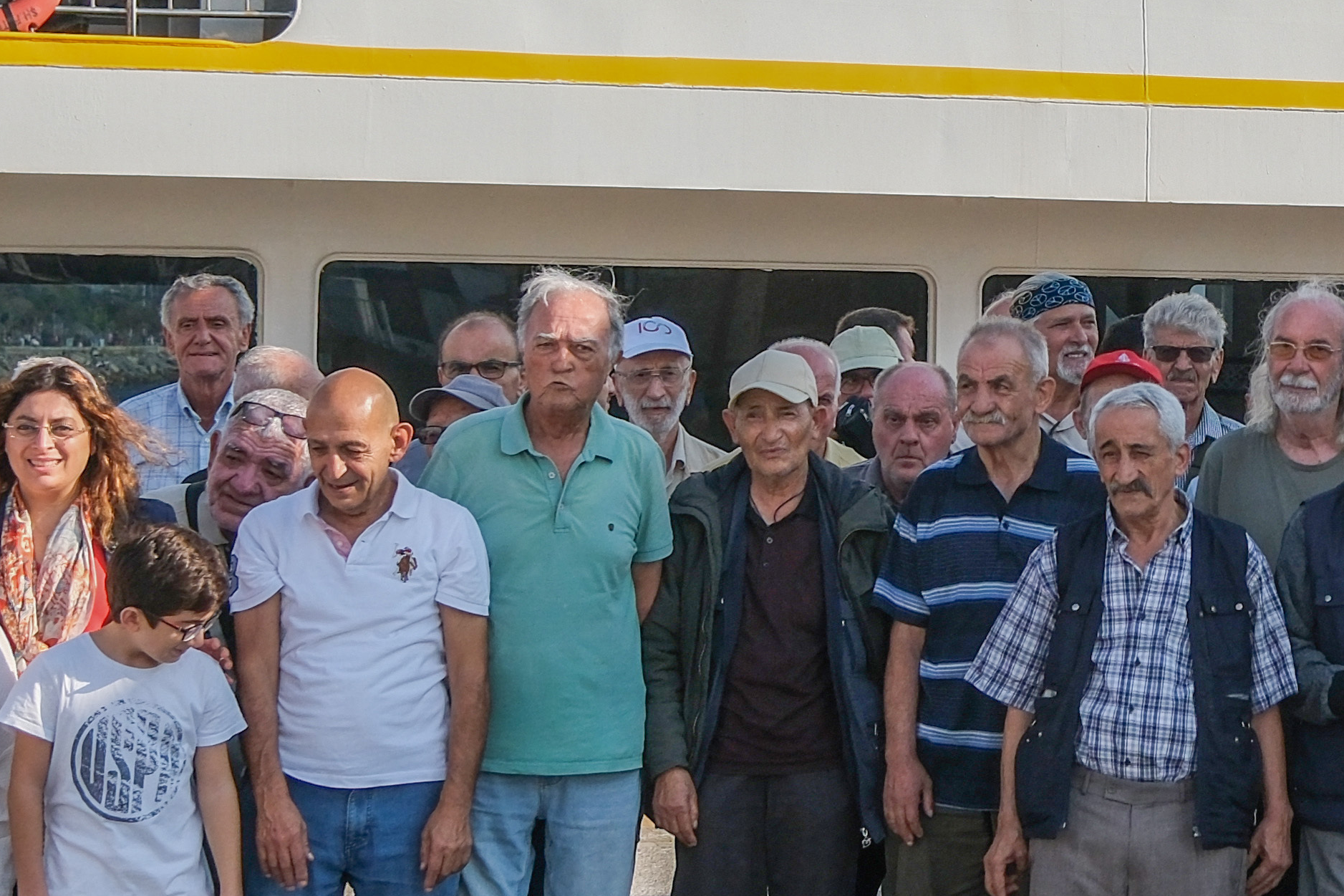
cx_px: 1708
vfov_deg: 10.3
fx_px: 4965
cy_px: 176
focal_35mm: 133
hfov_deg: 14.8
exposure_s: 1/2500
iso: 500
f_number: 4
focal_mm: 26.6
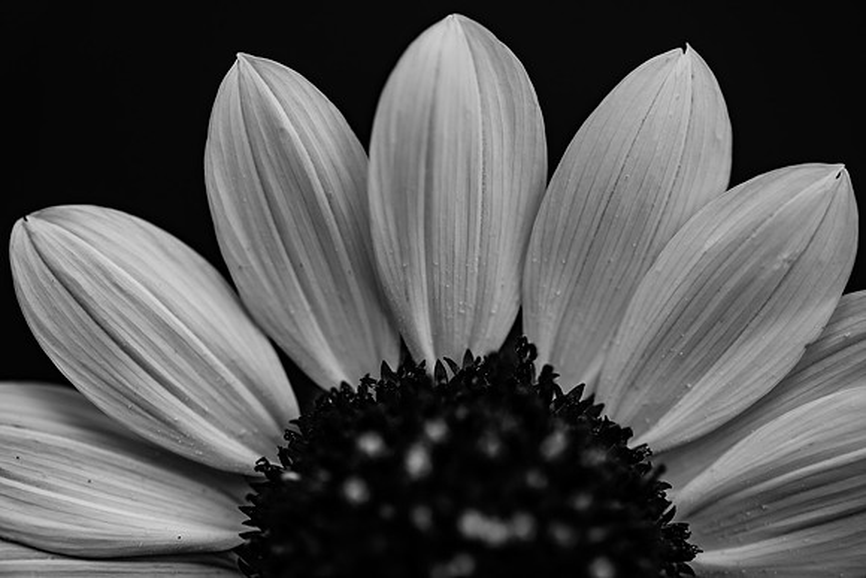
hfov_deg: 20.4
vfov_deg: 13.7
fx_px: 2406
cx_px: 433
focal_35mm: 100
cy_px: 289
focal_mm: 100
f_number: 2.8
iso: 100
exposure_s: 1/250
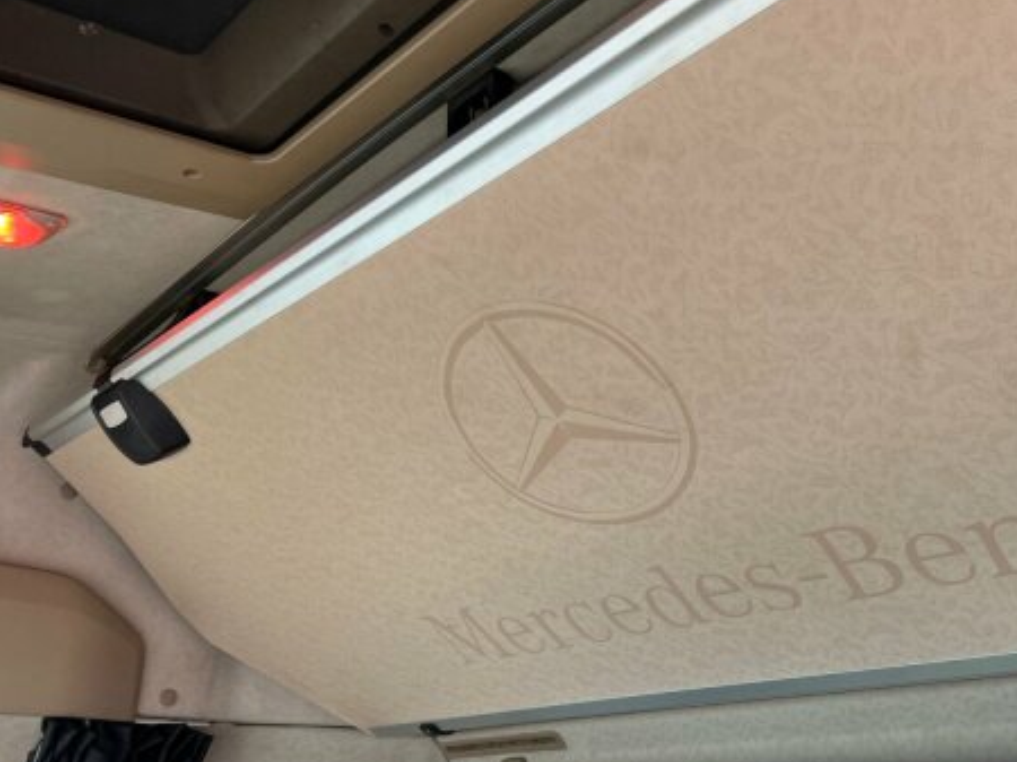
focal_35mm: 37
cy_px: 434
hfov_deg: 49.8
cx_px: 610
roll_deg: +2.1
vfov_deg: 38.6
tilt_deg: +27.0
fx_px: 1086
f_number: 1.5
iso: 80
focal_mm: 5.7
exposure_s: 1/100
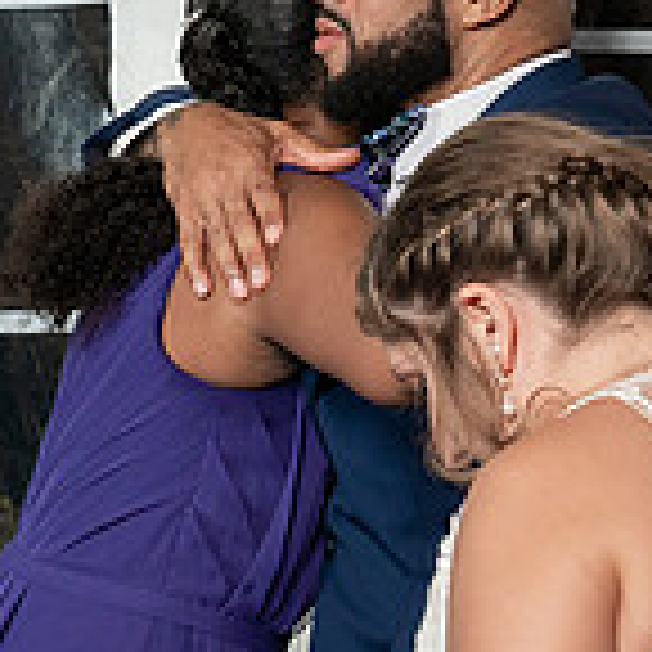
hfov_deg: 9.0
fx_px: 4155
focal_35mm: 195
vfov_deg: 9.0
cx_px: 484
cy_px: 392
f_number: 5.6
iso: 1600
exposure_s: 1/200
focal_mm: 54
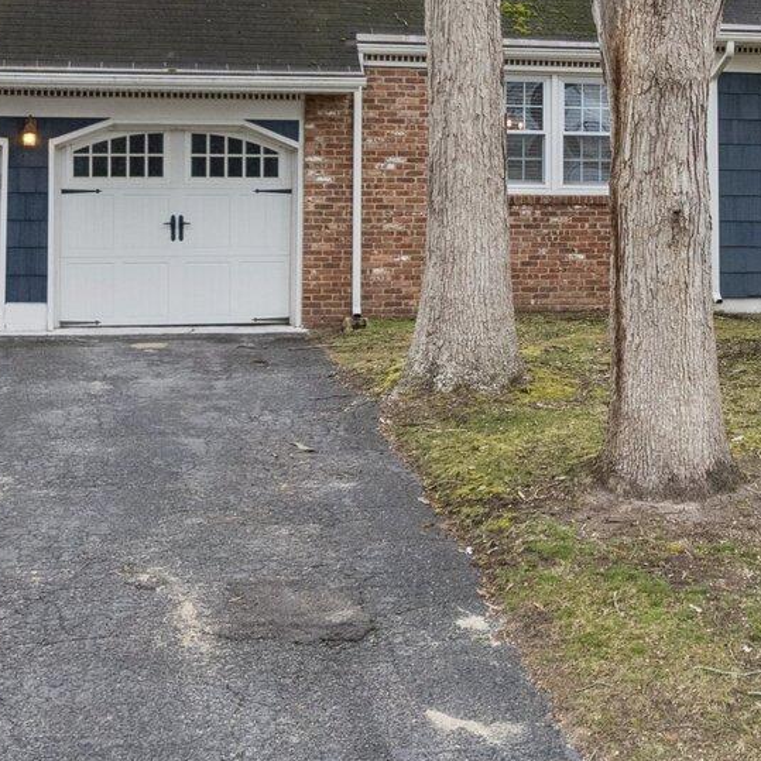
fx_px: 1766
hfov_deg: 23.6
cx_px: 702
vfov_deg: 24.1
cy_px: 214
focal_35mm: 71
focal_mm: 8.4
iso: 160
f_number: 2.8
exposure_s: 1/400
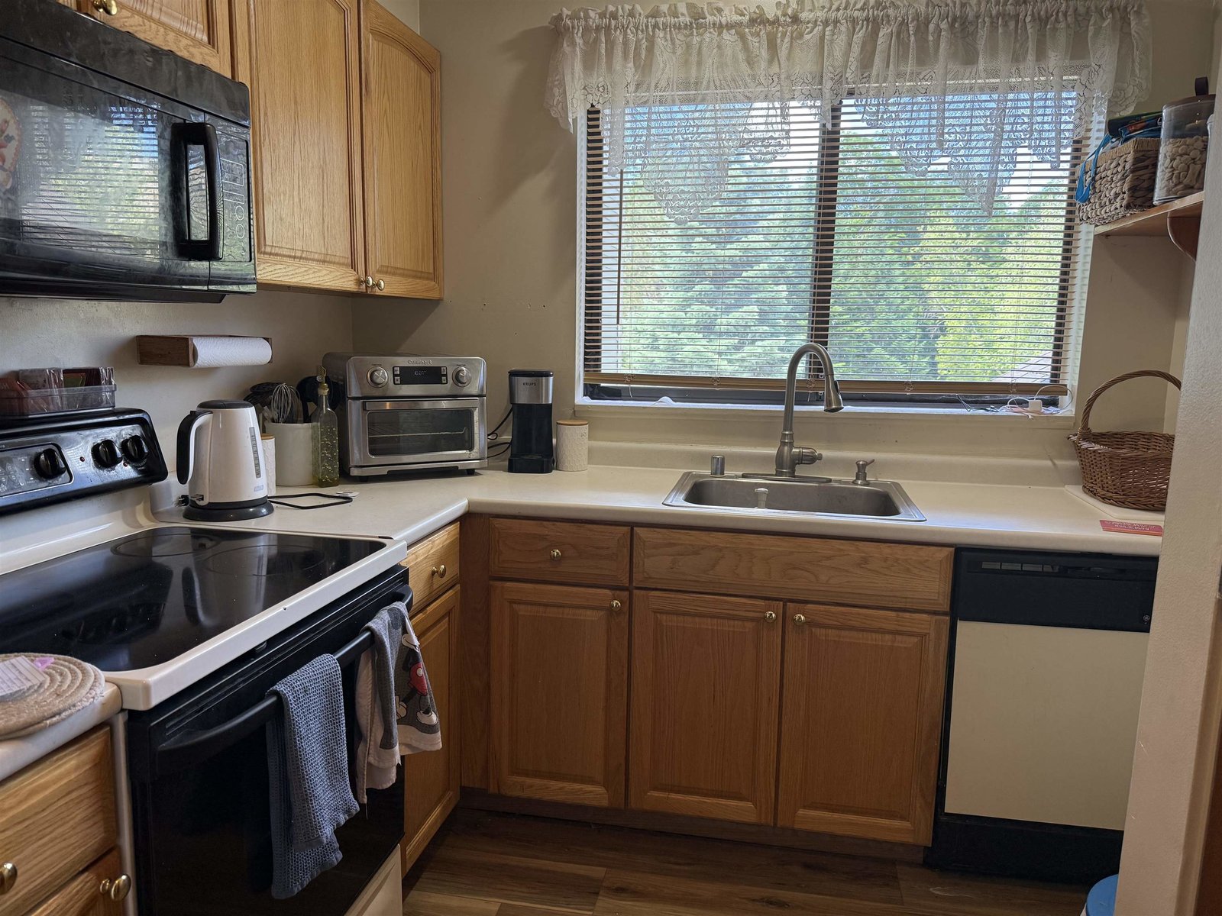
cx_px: 611
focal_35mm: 24
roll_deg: -0.9
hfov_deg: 71.6
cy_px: 458
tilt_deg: -8.9
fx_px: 847
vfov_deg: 56.8
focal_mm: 6.76
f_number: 1.78
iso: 125
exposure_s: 1/120
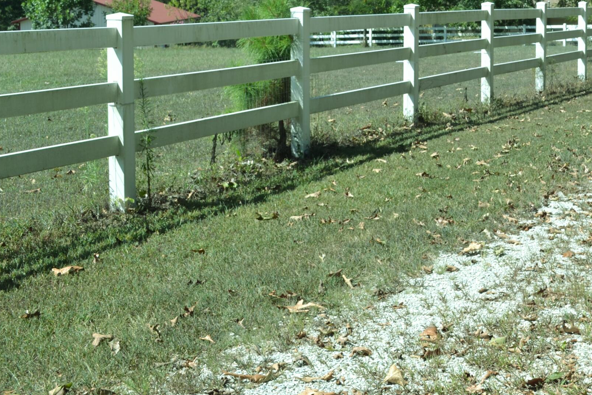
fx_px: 1102
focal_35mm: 67
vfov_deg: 20.0
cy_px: 50
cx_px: 517
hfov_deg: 29.0
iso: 100
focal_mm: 24
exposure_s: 1/160
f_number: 6.3
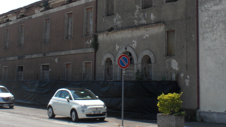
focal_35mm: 69
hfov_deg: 30.5
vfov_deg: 17.4
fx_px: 413
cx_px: 127
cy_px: 31
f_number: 5.6
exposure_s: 1/250
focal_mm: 6.3
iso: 64
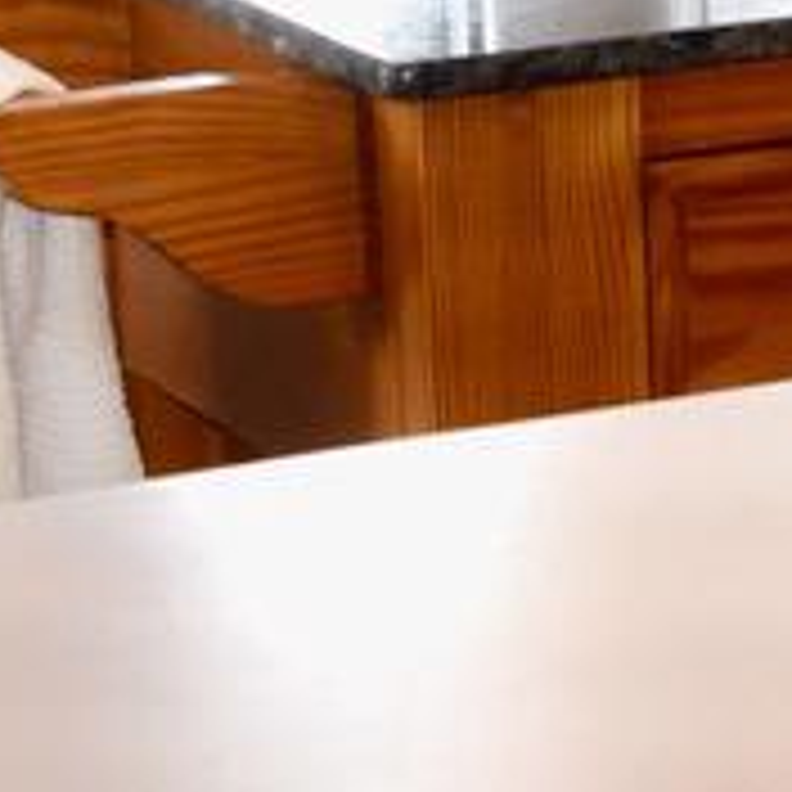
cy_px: -142
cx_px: 2326
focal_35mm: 277
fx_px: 7170
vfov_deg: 6.3
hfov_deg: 5.9
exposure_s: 1/100
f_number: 5
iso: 800
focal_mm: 28
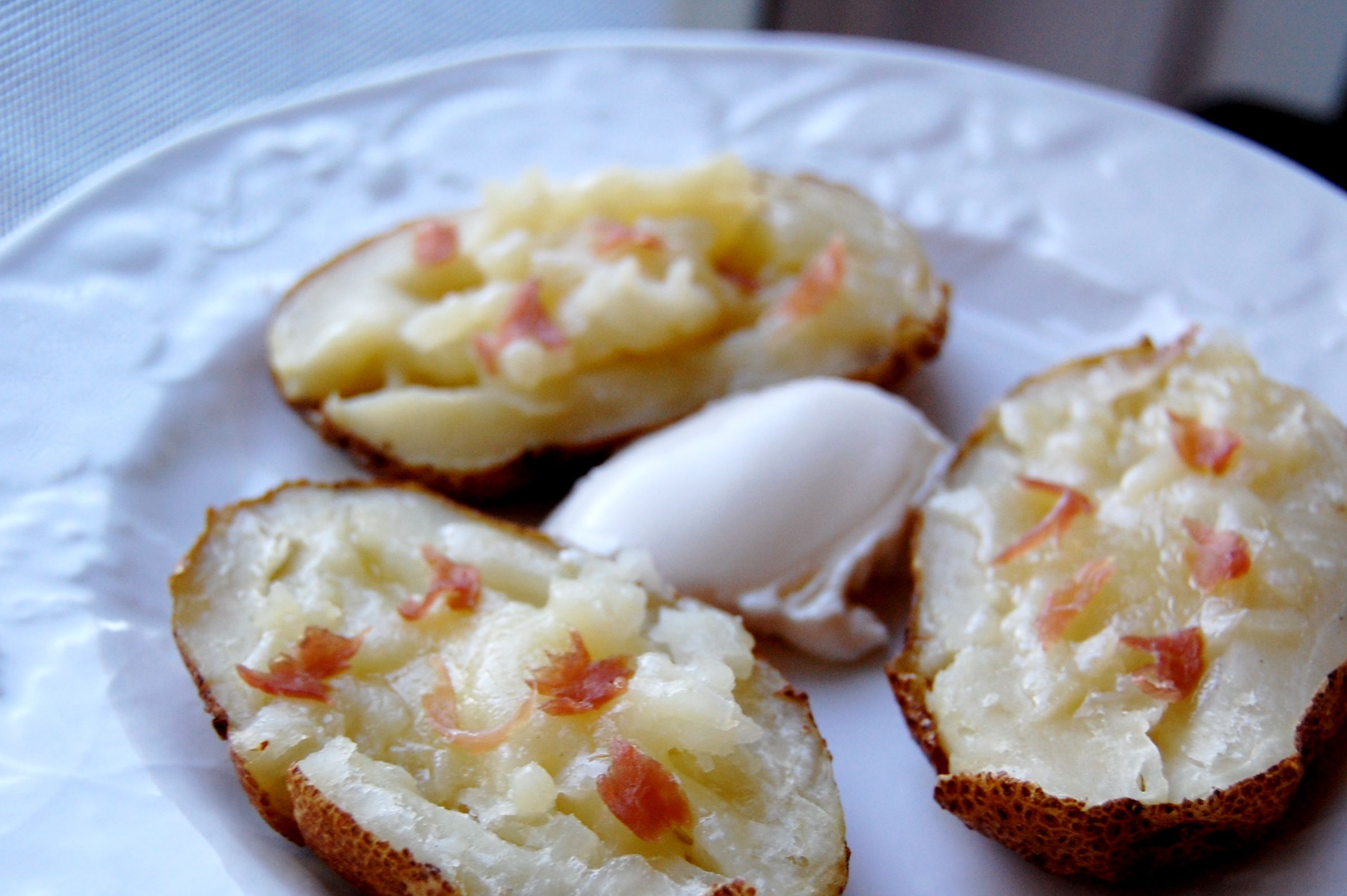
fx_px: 2280
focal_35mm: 61
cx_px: 672
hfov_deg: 32.9
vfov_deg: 22.2
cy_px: 540
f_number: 4.5
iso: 400
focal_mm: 32
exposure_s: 1/50
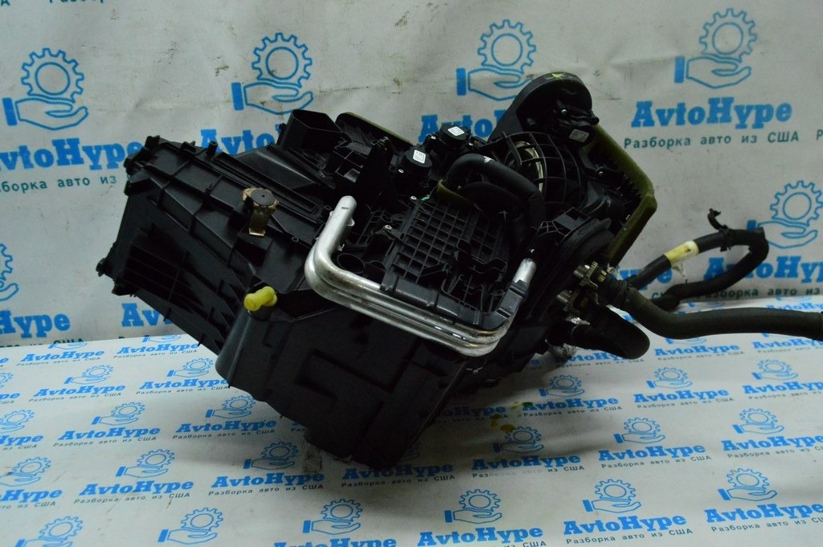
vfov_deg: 38.3
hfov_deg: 55.1
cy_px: 274
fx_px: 788
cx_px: 412
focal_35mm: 34
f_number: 6.3
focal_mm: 23
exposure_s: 1/640
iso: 6400
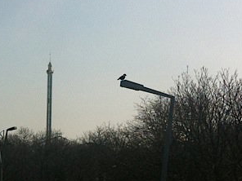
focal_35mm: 118
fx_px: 825
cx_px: -47
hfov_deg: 16.0
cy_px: 110
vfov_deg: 12.5
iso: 80
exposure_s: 1/2514
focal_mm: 3.85
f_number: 2.8
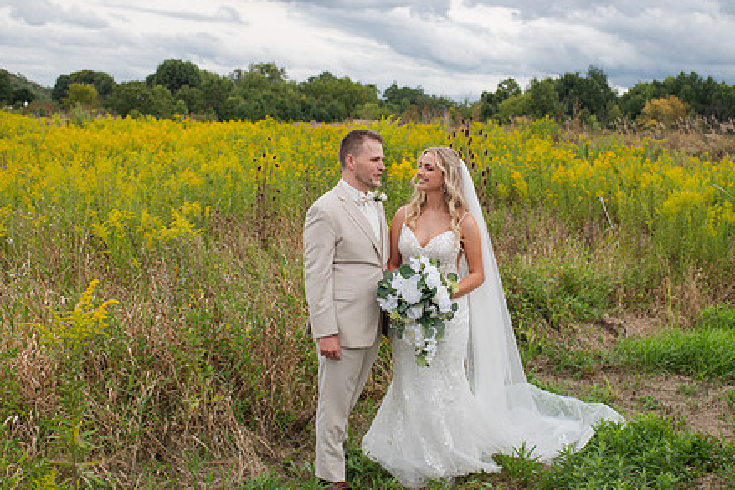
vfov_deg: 28.1
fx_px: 980
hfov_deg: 41.0
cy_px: 264
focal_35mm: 48
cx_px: 413
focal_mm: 35
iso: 110
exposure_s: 1/640
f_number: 3.5
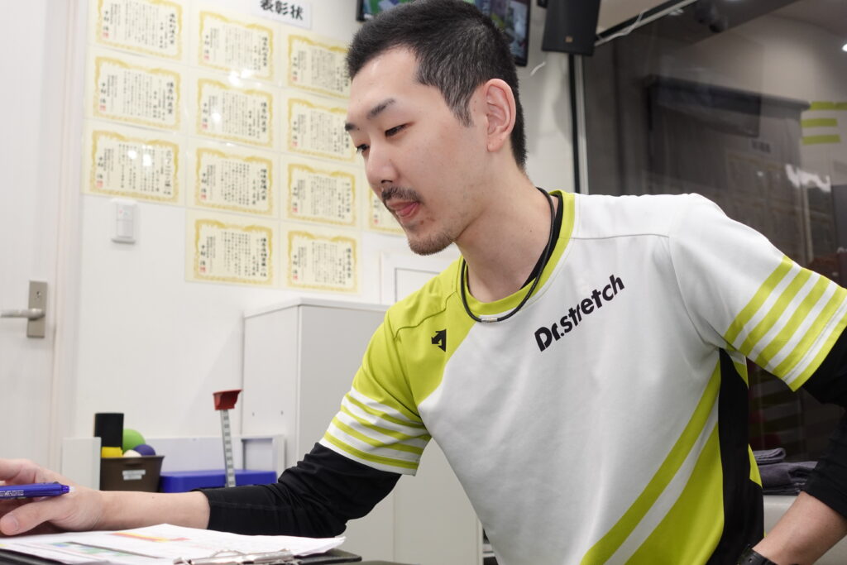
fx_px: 965
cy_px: 282
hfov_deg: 47.4
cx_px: 424
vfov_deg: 32.6
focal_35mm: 41
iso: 400
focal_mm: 15.67
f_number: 2.8
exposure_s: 1/50
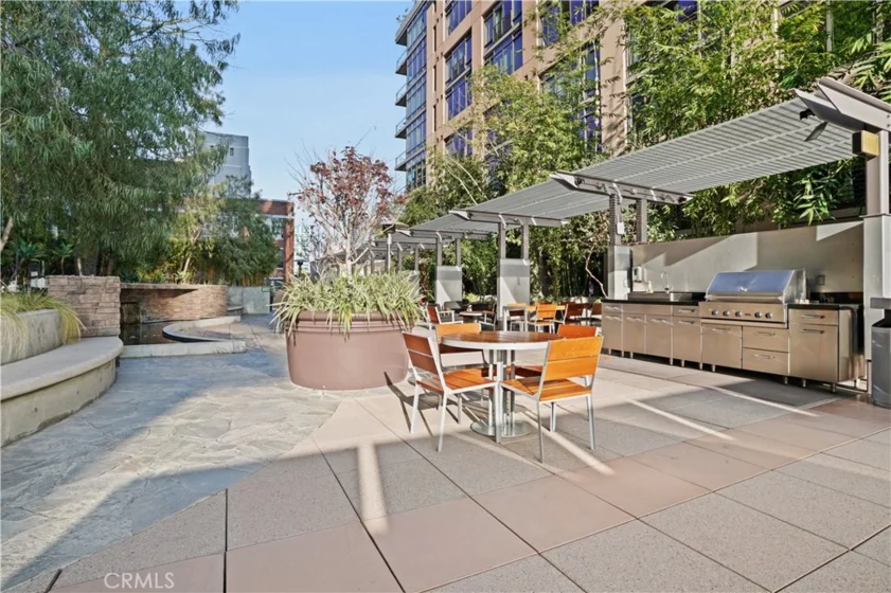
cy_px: 296
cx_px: 446
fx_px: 421
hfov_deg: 93.3
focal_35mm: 17
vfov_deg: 70.4
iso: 400
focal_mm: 17
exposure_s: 1/50
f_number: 8
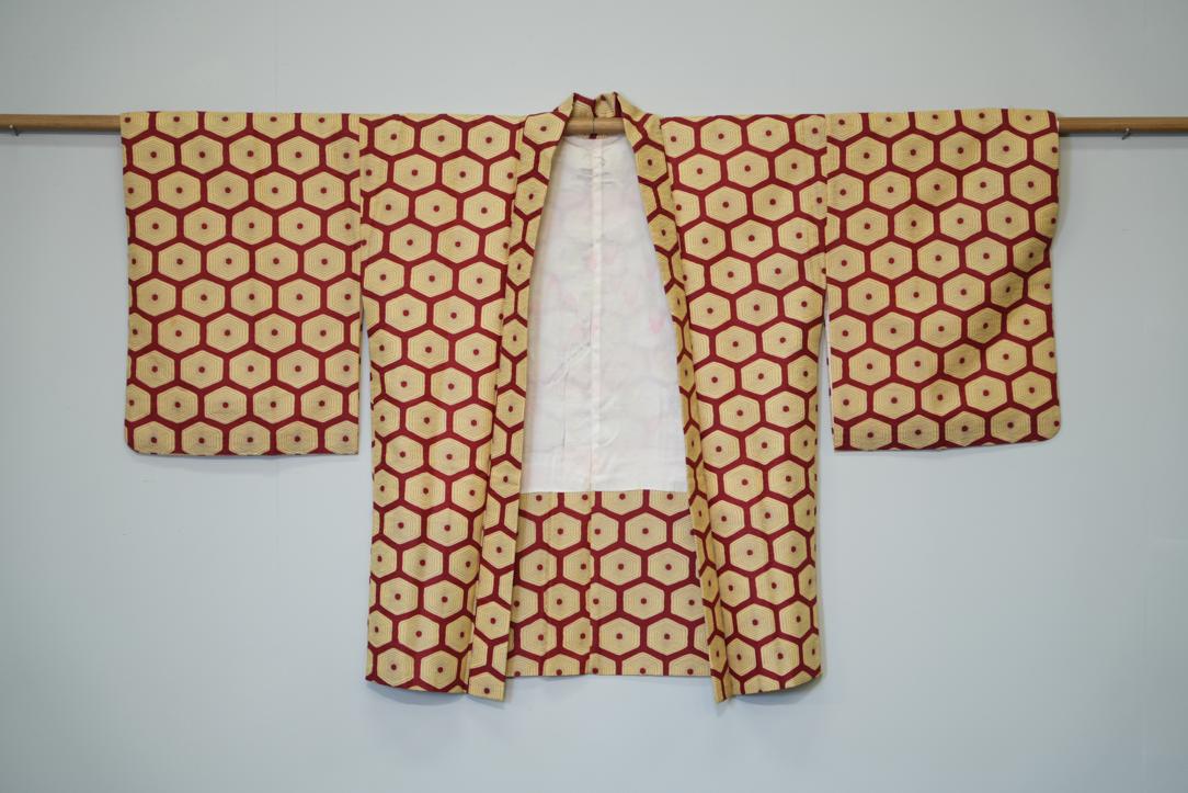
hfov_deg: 26.6
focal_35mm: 76
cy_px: 396
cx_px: 594
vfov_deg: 18.0
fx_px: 2508
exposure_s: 1/80
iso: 500
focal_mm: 76
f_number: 4
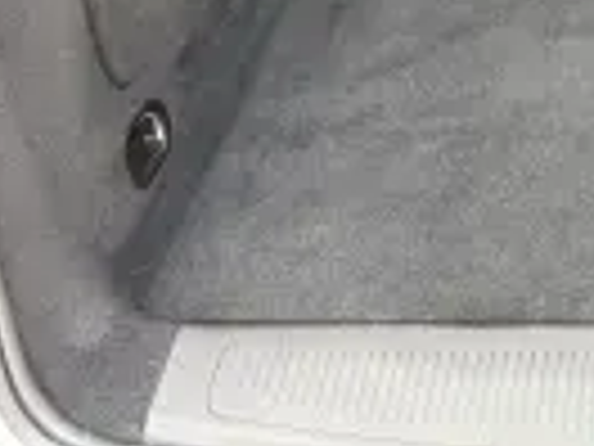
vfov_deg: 19.0
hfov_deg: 24.0
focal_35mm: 71
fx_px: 1218
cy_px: -158
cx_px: 778
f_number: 1.6
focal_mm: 5.96
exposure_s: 1/97
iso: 125
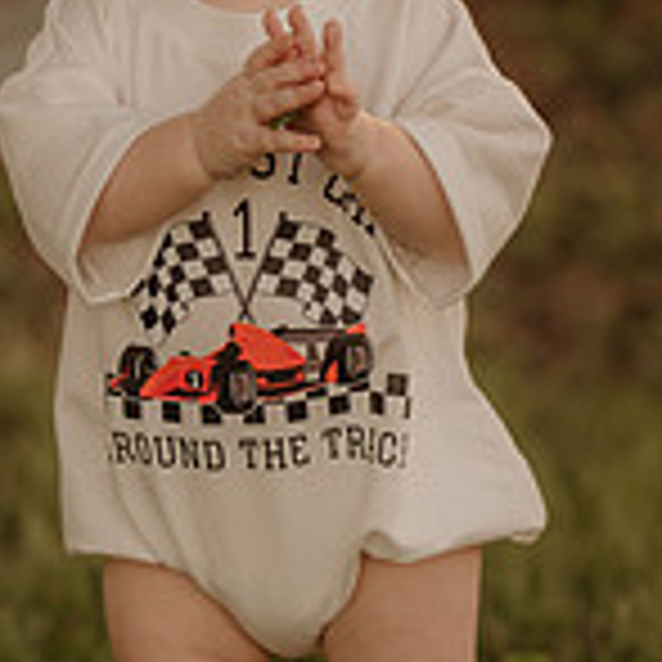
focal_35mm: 286
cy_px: 142
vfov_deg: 6.1
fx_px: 6188
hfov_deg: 6.1
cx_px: 230
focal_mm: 85
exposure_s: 1/1250
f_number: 2
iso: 250
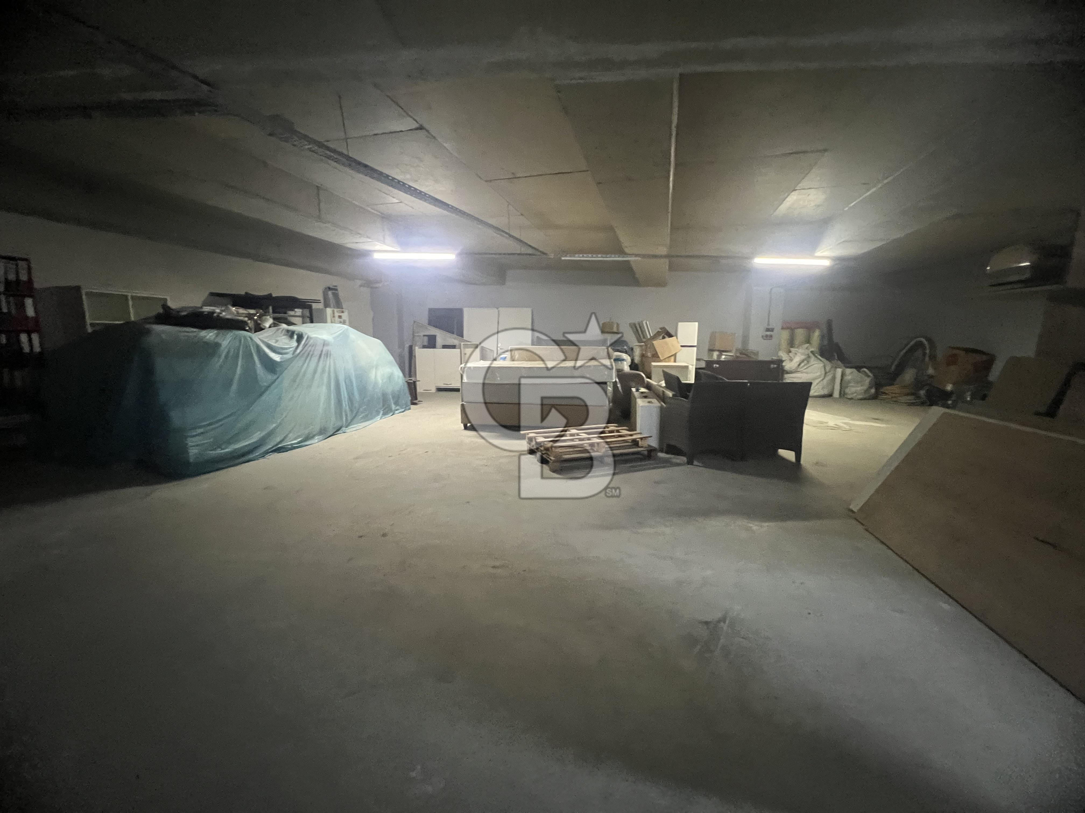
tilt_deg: -7.6
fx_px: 407
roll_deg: -0.4
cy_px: 406
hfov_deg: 106.2
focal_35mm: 13
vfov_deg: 89.9
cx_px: 542
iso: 800
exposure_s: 1/34
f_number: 1.8
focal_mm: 1.57
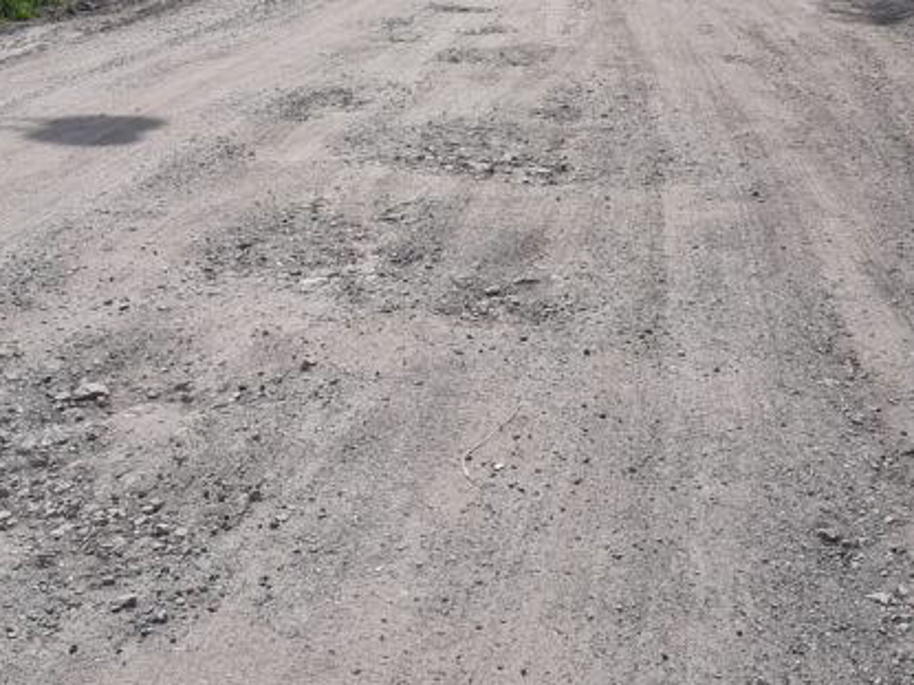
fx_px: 1320
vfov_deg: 28.6
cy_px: 159
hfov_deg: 38.1
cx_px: 520
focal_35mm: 50
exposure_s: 1/2427
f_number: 1.9
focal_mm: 3.6
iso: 40
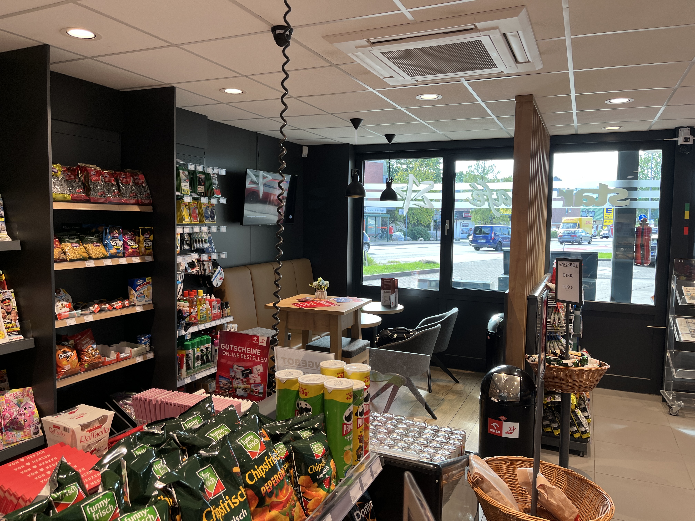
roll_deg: -1.6
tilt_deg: -3.3
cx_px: 348
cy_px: 260
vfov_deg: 53.1
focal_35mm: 26
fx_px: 522
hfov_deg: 67.3
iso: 50
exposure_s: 1/100
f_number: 1.6
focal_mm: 5.1
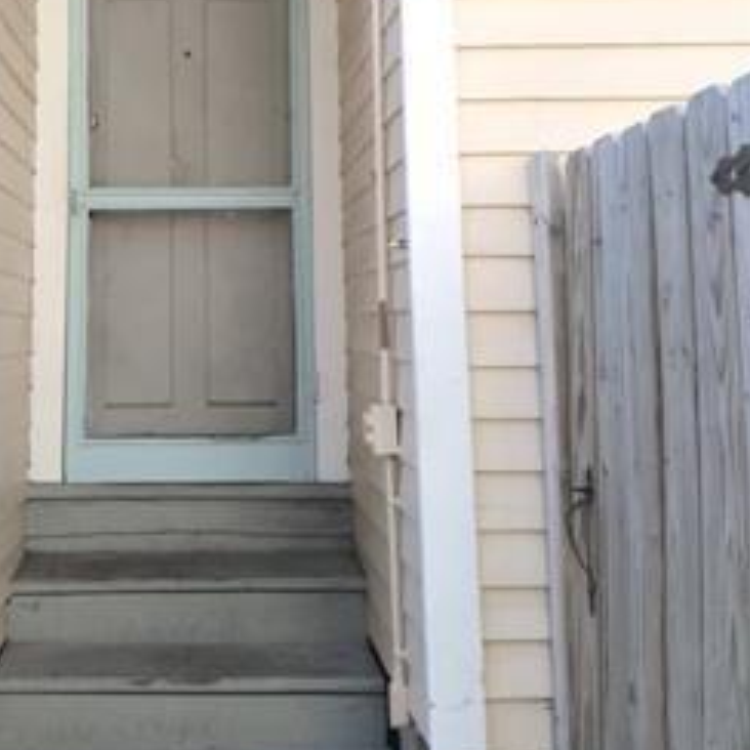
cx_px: 203
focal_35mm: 47
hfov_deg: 35.4
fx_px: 1152
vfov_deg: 34.9
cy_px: 151
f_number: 1.8
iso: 118
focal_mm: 4.44
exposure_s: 1/434
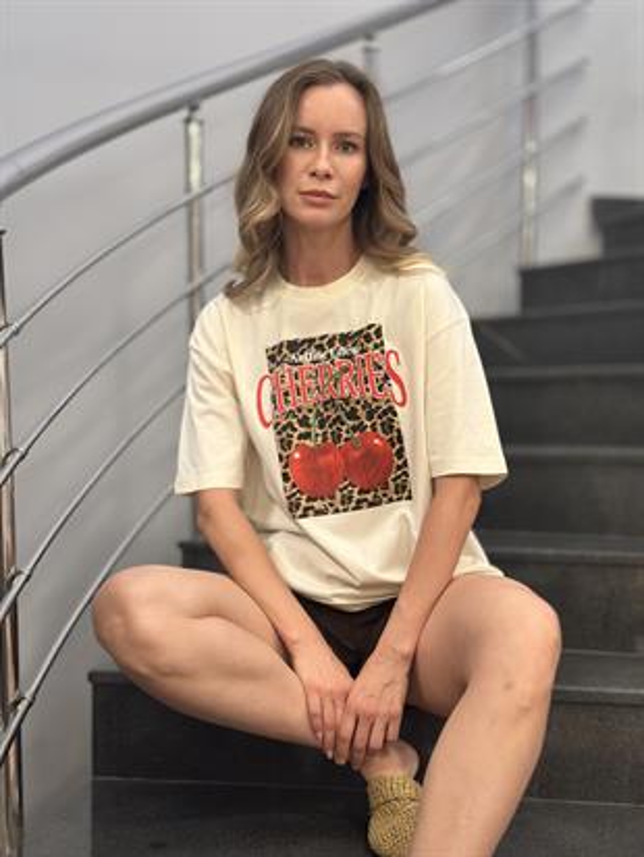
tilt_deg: -1.2
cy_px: 428
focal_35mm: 48
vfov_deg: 39.6
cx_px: 322
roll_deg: -0.3
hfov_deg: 30.3
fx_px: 1190
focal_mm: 6.86
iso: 200
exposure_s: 1/50
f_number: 1.78
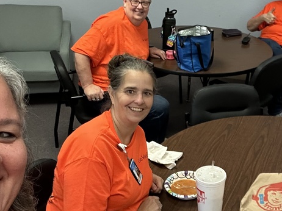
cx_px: 205
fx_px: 415
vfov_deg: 28.5
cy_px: 95
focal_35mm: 51
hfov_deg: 36.8
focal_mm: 2.69
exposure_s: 1/60
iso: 125
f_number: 1.9
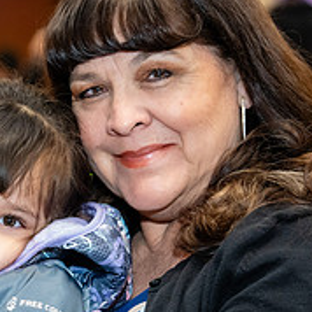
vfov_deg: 9.4
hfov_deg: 9.4
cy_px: 248
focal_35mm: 186
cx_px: 16
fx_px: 1897
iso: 3200
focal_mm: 67
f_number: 2.8
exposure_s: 1/160
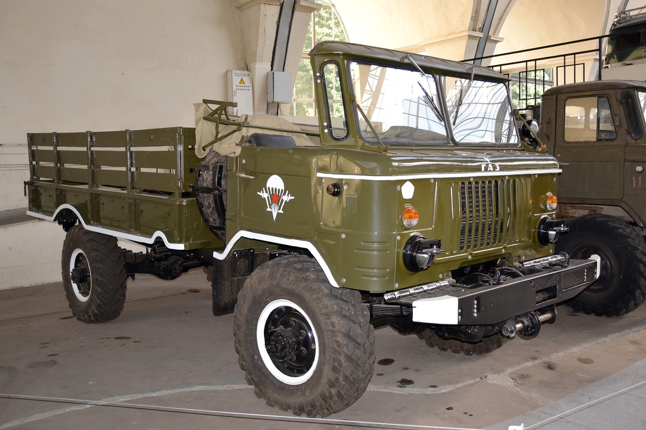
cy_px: 215
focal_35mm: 33
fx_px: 592
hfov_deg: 57.2
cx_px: 323
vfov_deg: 40.0
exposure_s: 1/125
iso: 220
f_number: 3.8
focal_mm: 22
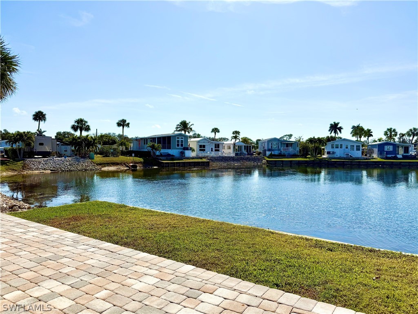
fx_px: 290
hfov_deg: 71.6
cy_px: 157
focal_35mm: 24
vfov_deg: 56.8
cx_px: 209
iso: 80
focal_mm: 6.76
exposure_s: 1/11905
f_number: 1.78
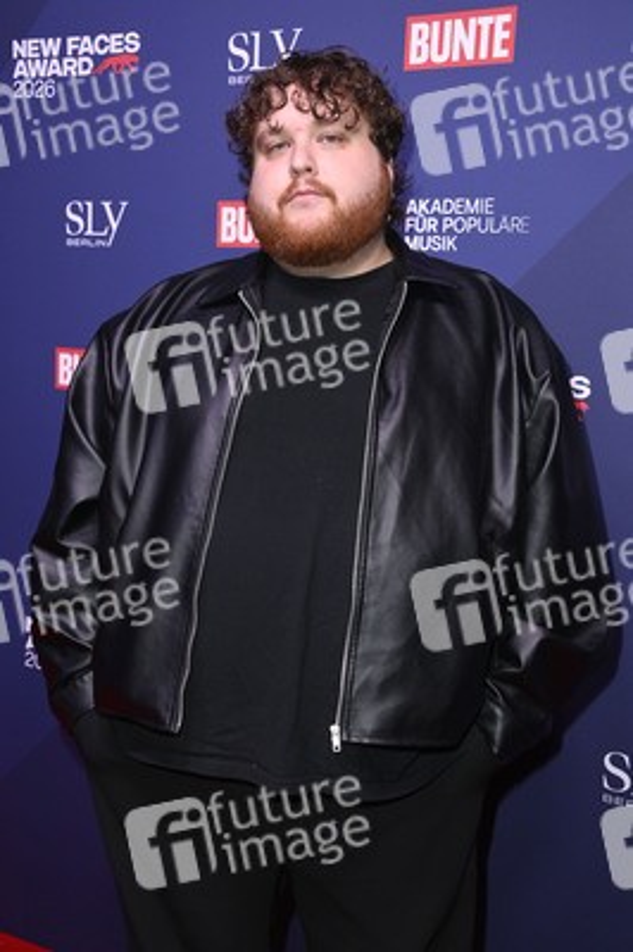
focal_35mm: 48
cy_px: 476
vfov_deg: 41.1
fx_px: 1268
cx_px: 316
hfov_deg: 28.0
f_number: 5.6
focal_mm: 48
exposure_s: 1/250
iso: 1000
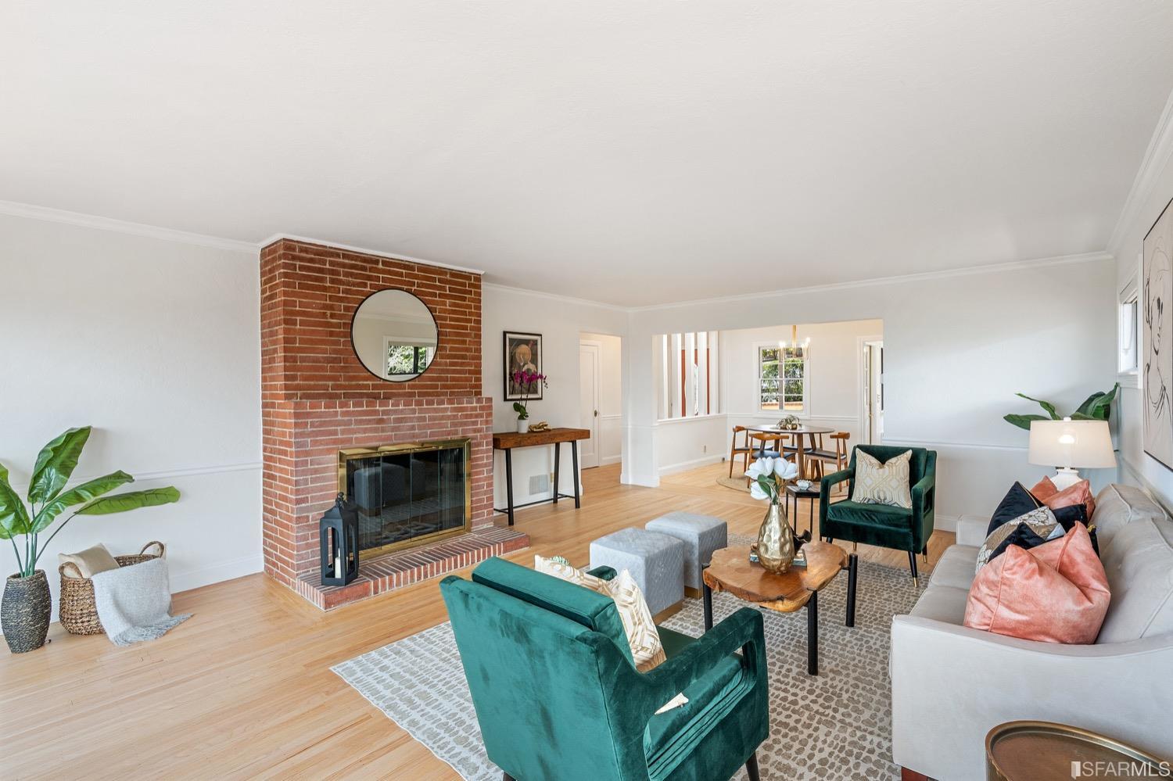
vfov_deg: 73.7
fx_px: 521
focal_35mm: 16
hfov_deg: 96.8
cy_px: 390
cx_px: 586
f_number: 8
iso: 125
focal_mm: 16
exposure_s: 1/10
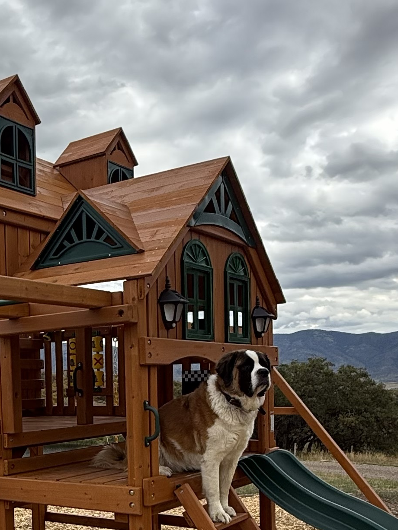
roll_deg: +0.4
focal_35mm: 46
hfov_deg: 30.0
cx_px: 33
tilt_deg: -2.0
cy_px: 428
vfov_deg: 39.5
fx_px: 705
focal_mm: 2.22
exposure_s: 1/694
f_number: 2.2
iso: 50
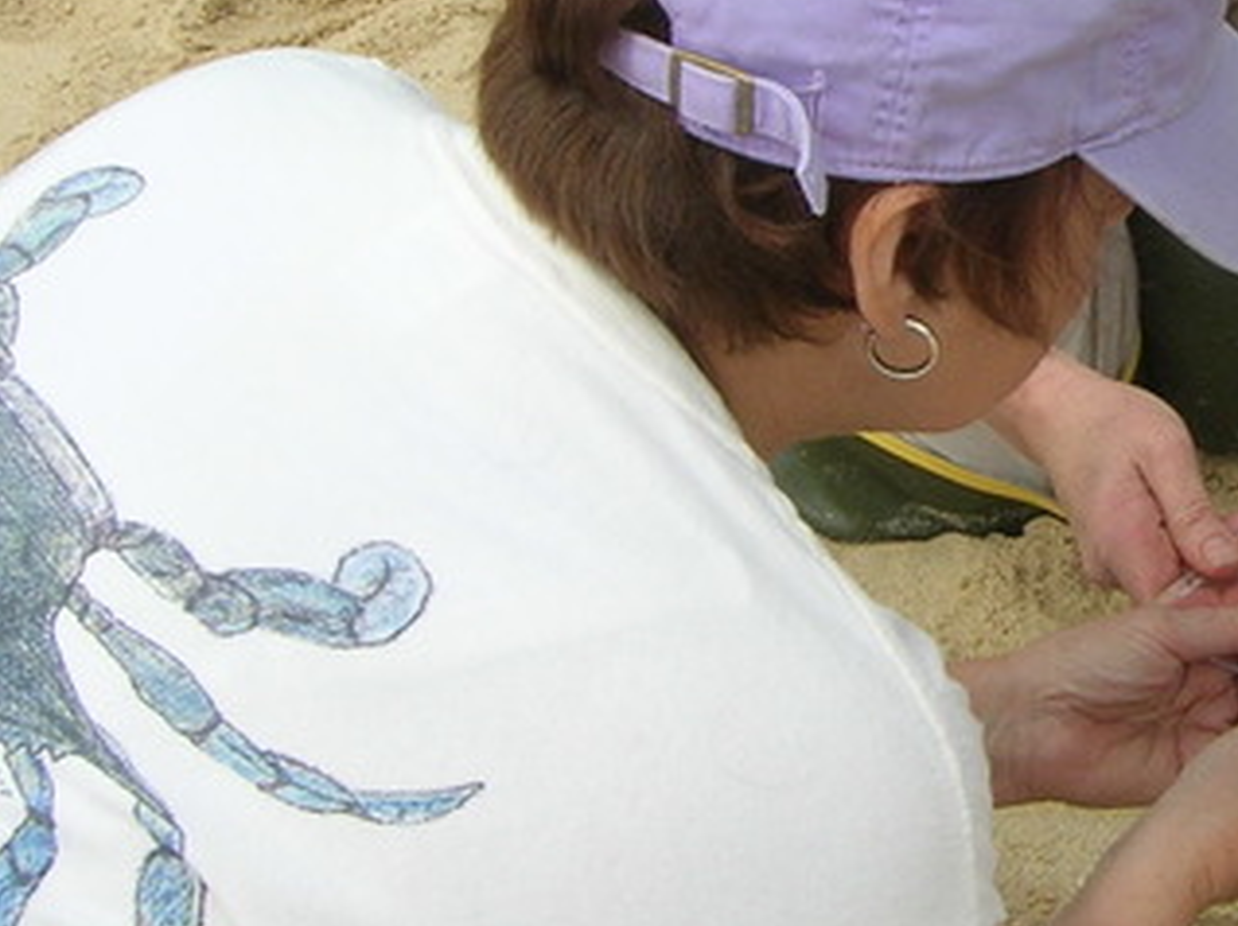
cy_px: 253
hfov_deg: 17.6
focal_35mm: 107
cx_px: 1444
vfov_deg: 13.8
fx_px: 3824
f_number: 4.9
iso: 50
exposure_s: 1/732
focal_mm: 5.7
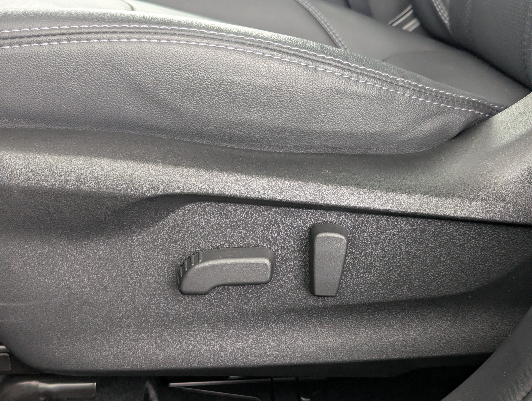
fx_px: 739
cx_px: 266
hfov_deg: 39.6
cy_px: 200
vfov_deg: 30.3
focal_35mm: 48
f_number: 1.85
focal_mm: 6.81
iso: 280
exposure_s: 1/41.3
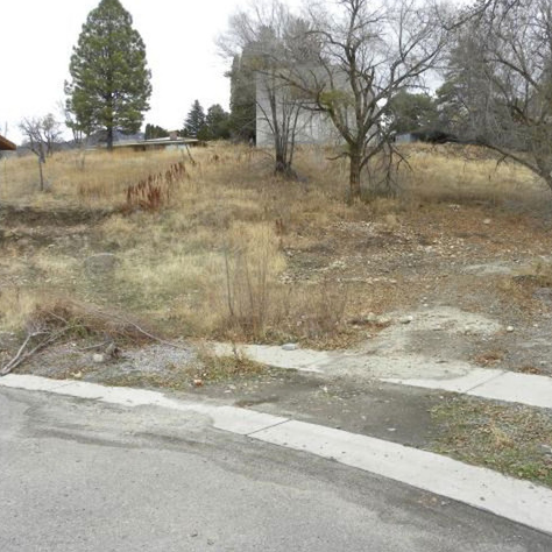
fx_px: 559
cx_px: 346
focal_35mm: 31
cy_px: 275
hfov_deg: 52.0
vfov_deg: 52.5
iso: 64
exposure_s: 1/127
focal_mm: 4.6
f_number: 4.5
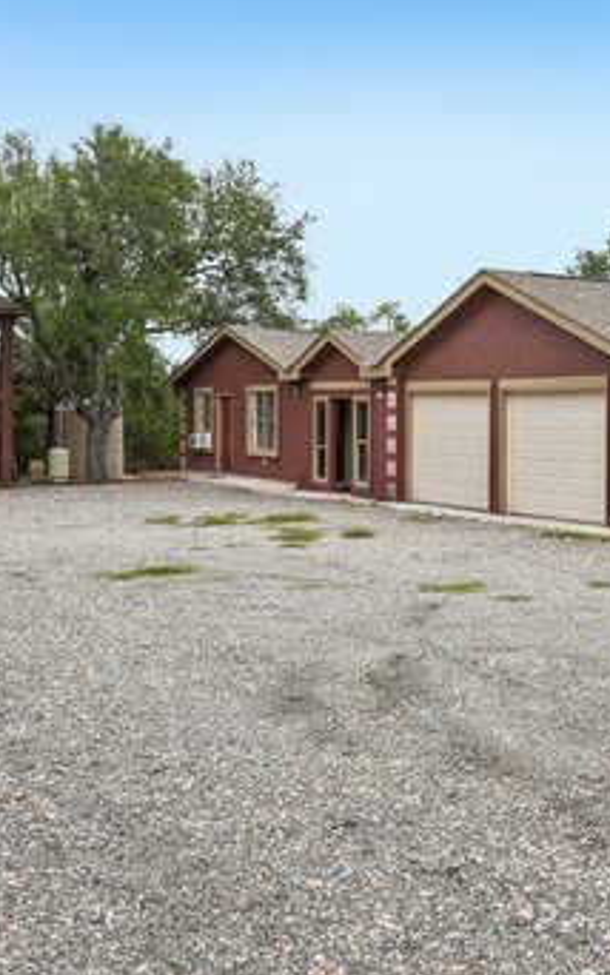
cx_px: 487
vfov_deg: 47.0
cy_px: 403
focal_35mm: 42
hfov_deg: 29.9
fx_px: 1116
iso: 200
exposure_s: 1/350
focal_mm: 22
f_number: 8
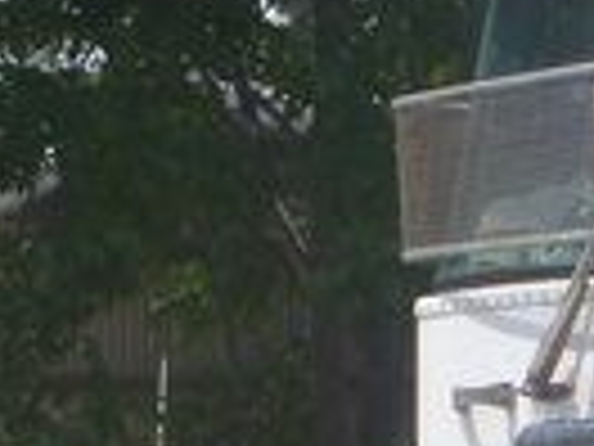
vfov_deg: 7.0
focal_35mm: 212
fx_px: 3638
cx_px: 1436
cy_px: 487
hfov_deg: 8.5
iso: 80
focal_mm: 6.3
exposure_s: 1/250
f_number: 5.6
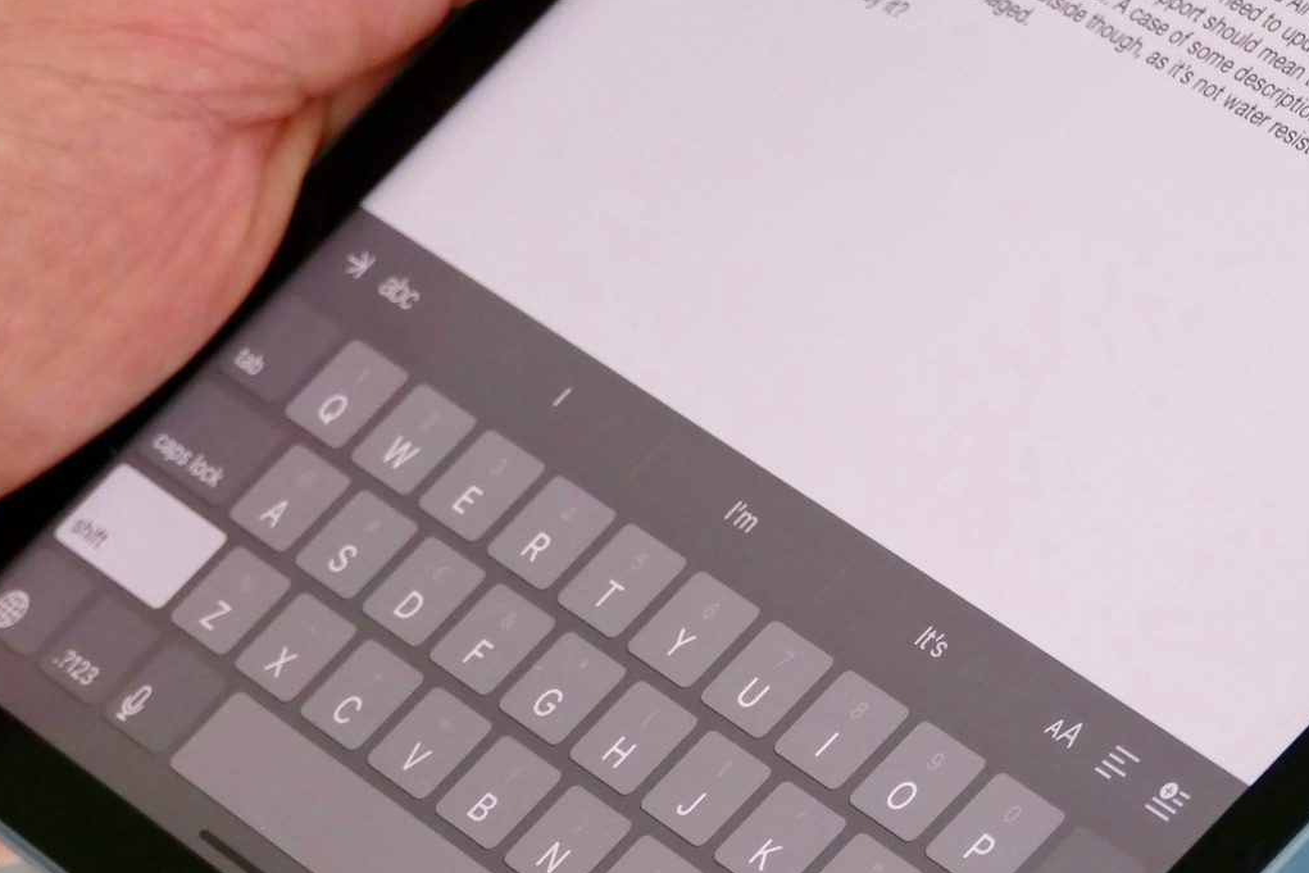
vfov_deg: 4.9
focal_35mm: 282
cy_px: 706
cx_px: 568
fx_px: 10255
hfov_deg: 7.3
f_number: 4.5
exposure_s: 1/80
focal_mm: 52.4
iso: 1600
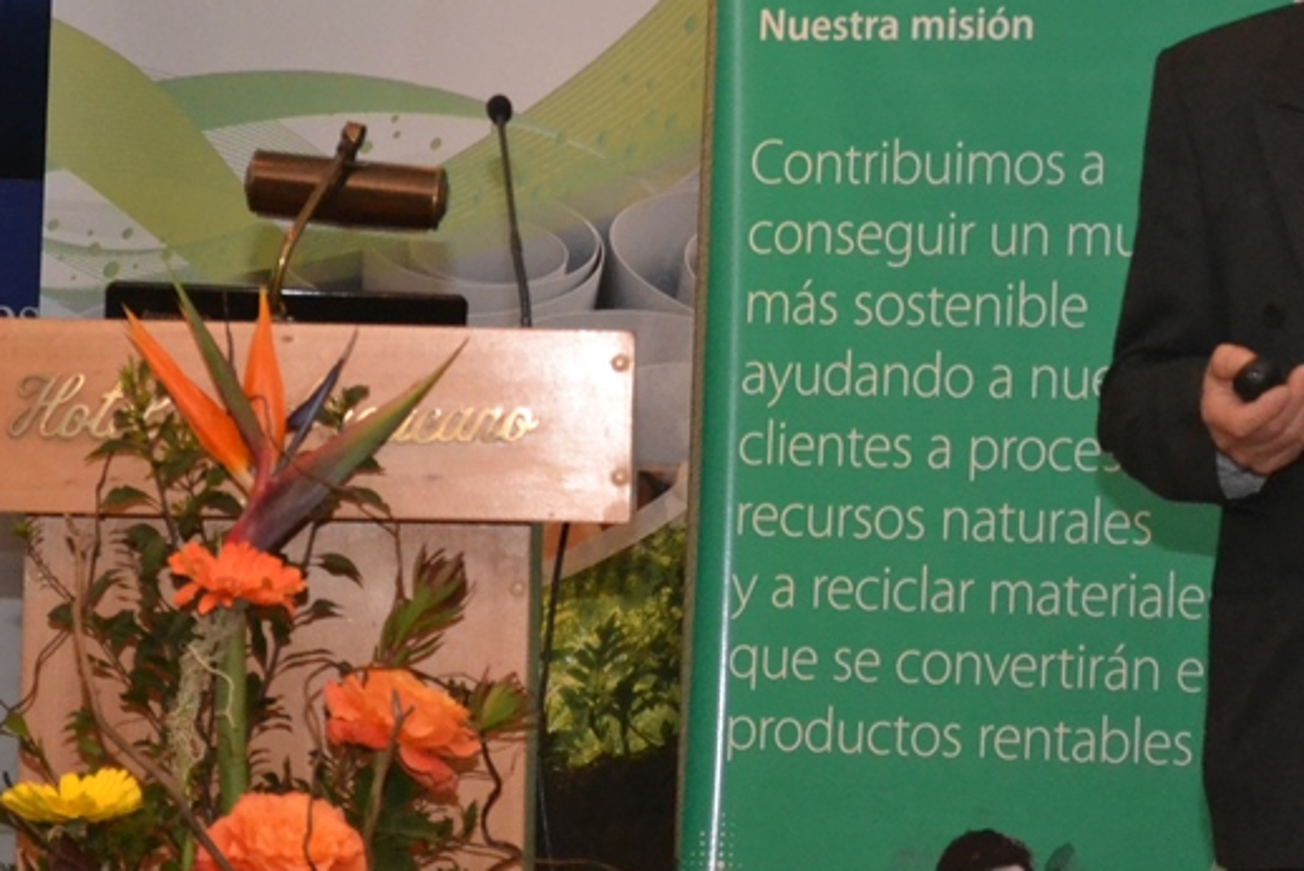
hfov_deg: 16.3
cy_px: 282
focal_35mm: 125
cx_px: 1030
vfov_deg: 11.0
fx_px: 4530
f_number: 5.6
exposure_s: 1/60
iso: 3200
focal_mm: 48
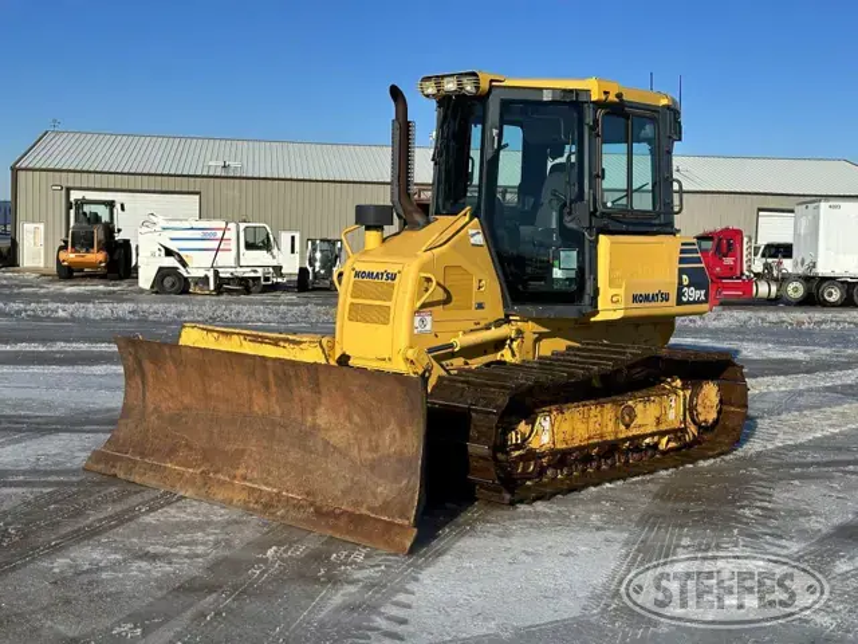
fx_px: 1190
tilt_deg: -5.0
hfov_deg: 39.7
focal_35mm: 48
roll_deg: -2.1
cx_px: 429
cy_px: 322
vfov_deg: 30.3
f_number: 1.78
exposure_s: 1/5556
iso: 64
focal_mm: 6.86
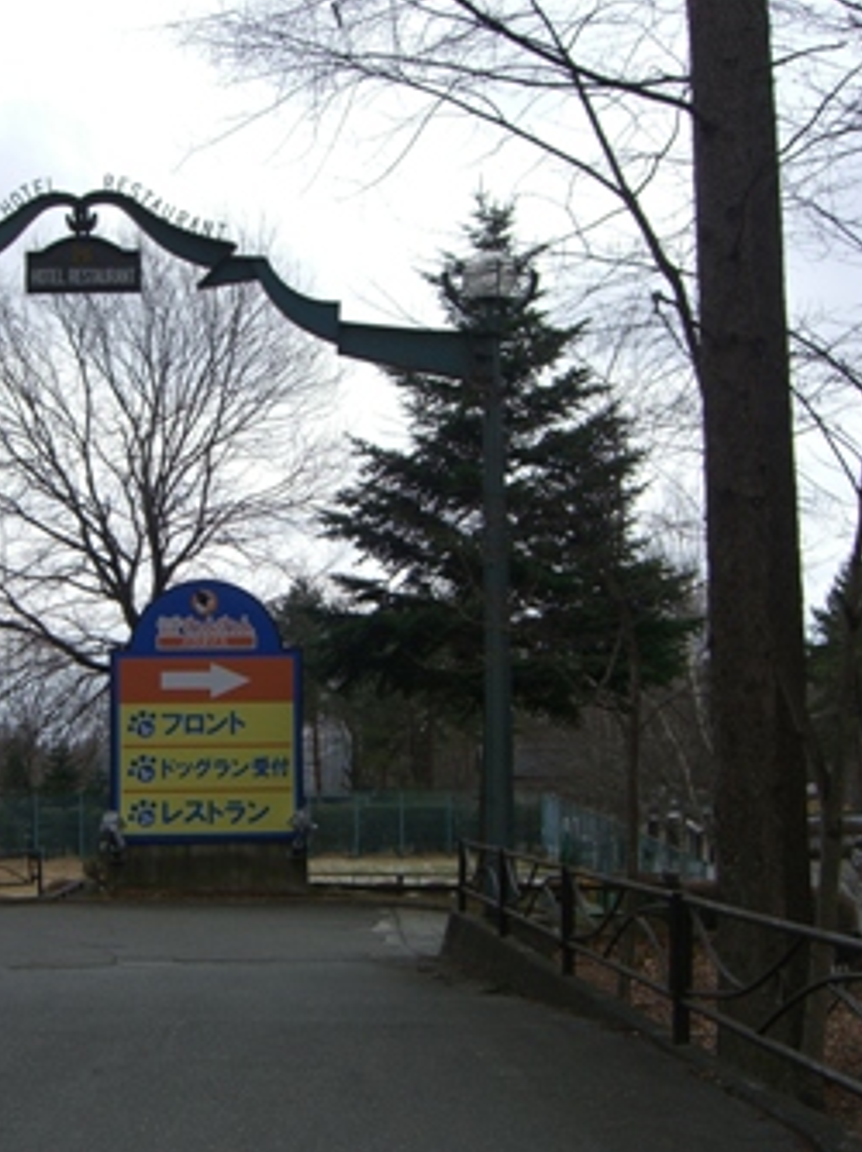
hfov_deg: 28.2
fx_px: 1695
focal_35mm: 51
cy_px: 576
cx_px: 252
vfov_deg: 37.5
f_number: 4
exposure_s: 1/640
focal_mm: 7.9
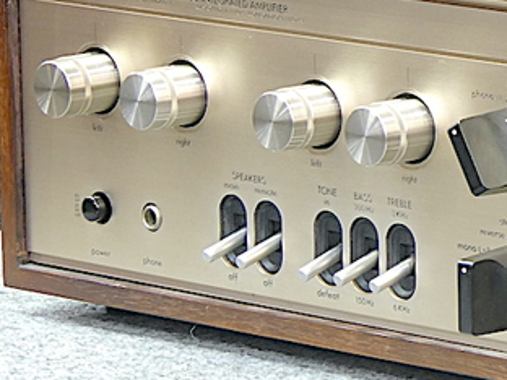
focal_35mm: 302
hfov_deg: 6.5
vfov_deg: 4.9
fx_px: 4423
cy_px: 136
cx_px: 705
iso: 100
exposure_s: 3.2
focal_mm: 17.5
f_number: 7.1
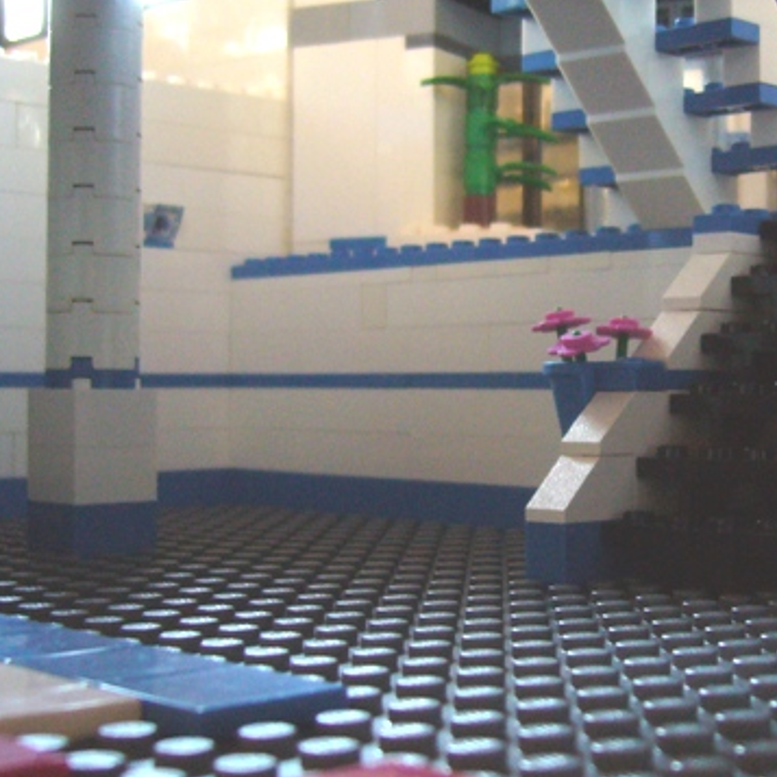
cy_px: 370
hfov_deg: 28.0
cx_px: 529
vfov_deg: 28.2
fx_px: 1549
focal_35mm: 61
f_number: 2.8
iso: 200
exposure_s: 1/8
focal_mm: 5.8
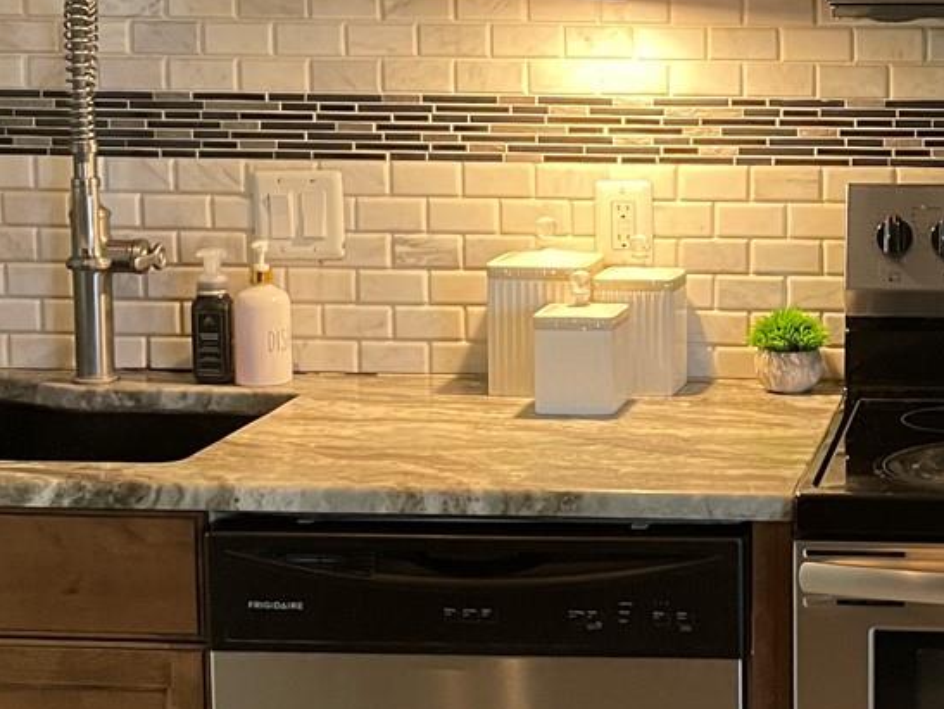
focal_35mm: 76
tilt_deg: -5.8
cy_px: 221
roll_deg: +0.0
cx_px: 866
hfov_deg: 24.8
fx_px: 2074
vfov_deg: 19.3
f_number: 1.6
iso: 400
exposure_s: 1/60
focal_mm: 4.2
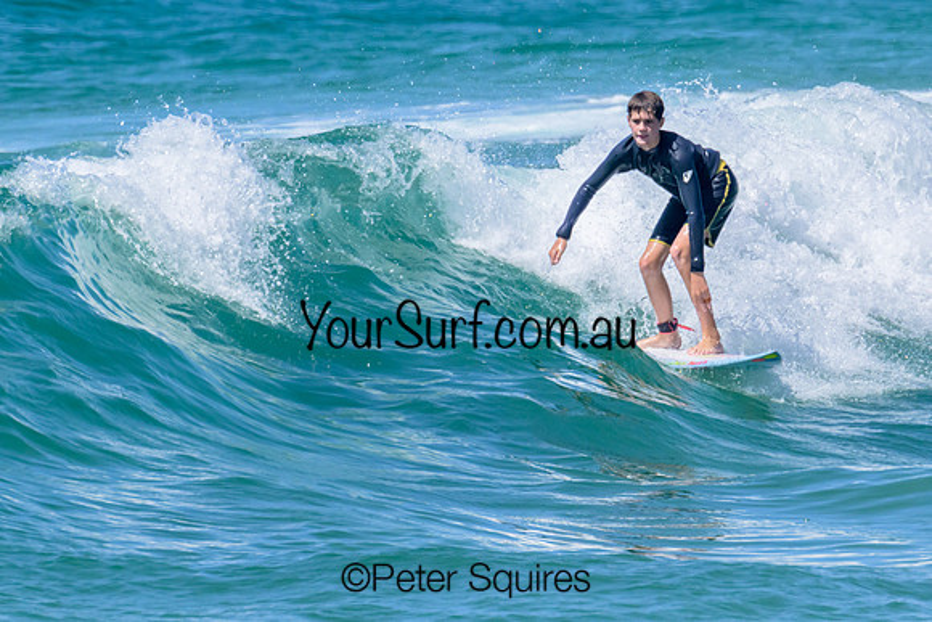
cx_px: 561
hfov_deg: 1.9
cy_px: 208
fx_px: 28141
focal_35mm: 1087
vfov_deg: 1.3
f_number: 16
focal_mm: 800
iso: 1800
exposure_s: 1/2000
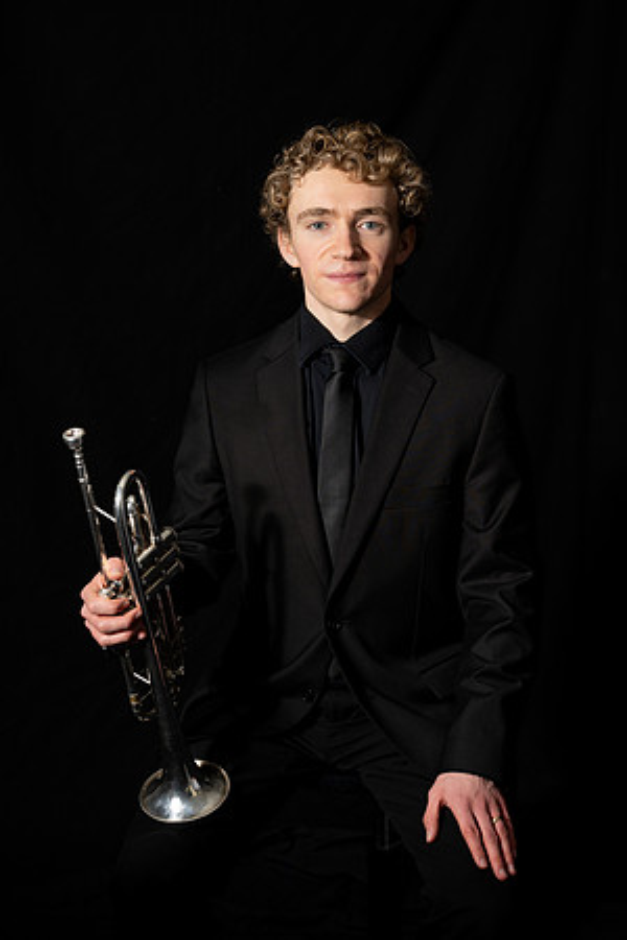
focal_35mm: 65
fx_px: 1698
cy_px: 470
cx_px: 314
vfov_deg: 31.0
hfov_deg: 20.9
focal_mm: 65
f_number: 5.6
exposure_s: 1/160
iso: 100
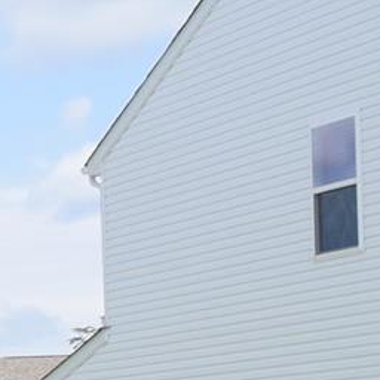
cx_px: -714
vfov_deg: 9.9
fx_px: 2154
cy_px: 513
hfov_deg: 8.6
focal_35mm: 173
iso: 125
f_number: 8
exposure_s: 1/250
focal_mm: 17
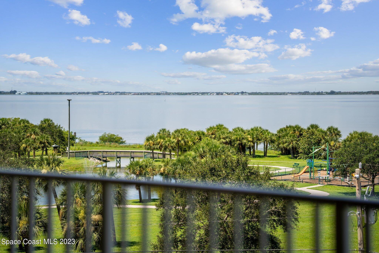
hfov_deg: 23.9
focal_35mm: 85
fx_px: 895
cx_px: 190
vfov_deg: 16.1
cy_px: 126
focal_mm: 85
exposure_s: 1/8000
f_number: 1.4
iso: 40
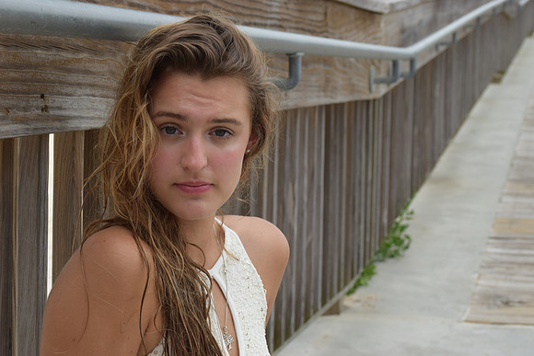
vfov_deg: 16.6
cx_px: 267
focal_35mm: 82
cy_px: 178
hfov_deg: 24.6
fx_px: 1224
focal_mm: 55
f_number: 8
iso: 360
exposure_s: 1/250
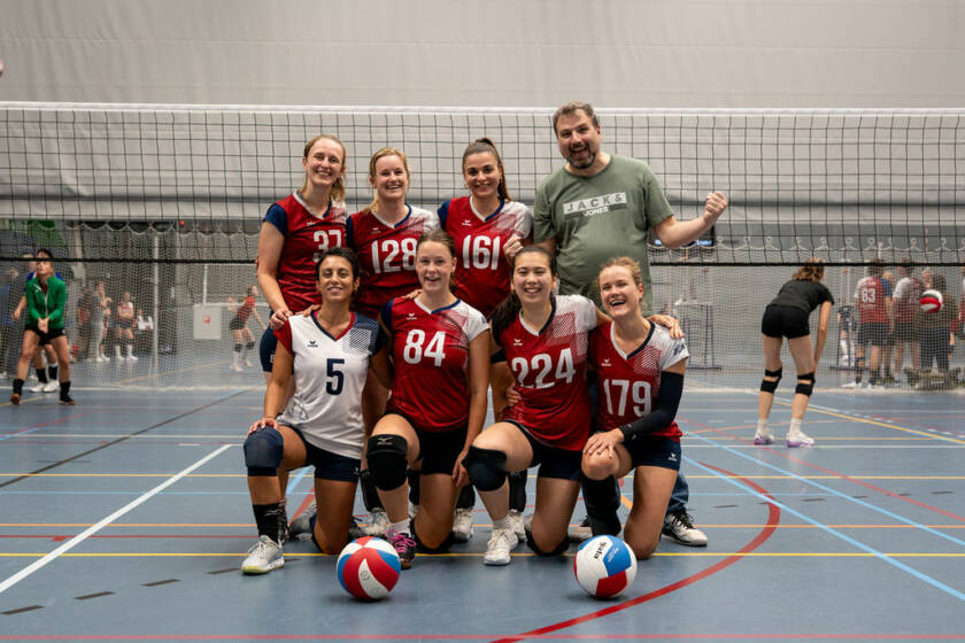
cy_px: 343
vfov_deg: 25.3
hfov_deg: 37.3
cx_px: 460
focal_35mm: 53
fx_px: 1430
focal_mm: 50
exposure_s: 1/100
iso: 250
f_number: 4
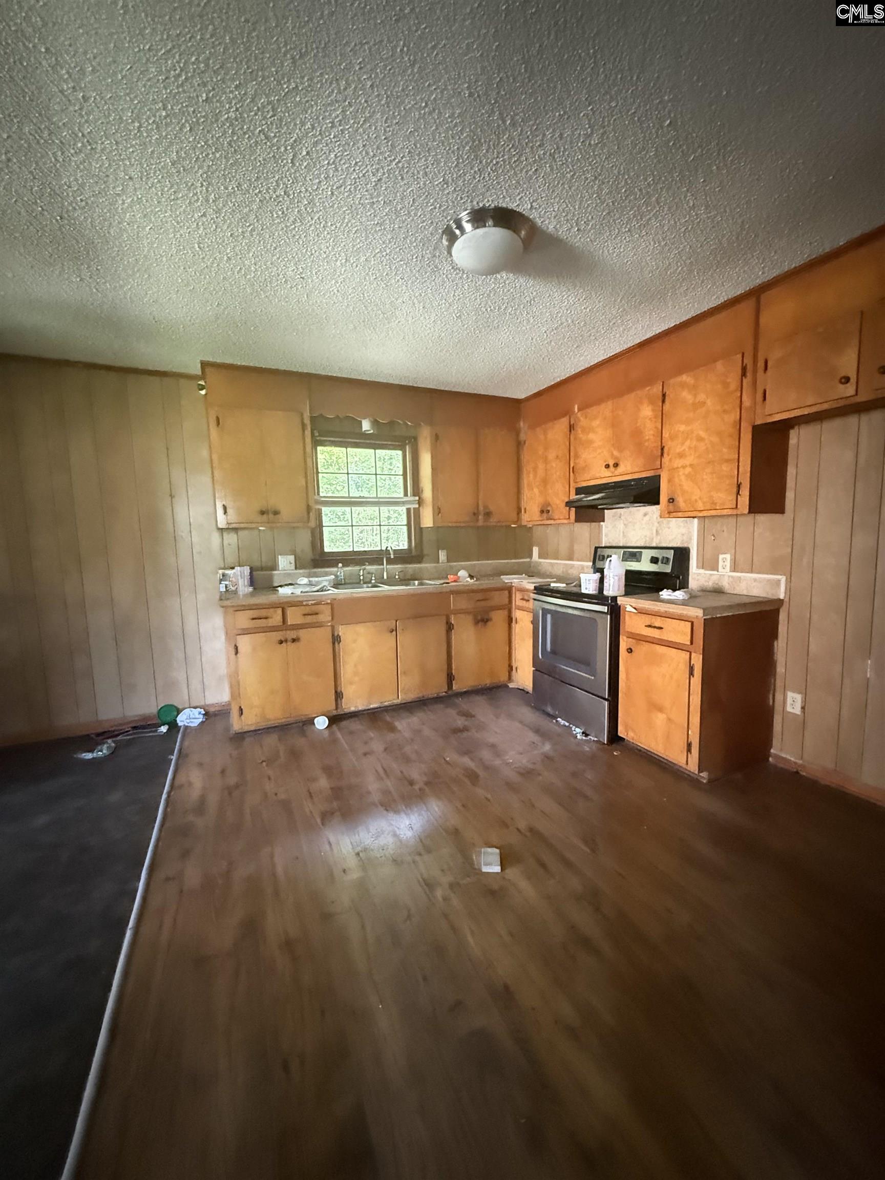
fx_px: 477
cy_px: 590
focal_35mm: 14
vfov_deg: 102.1
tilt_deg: -6.2
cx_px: 442
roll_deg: +2.0
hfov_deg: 85.7
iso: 1600
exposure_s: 1/48
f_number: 2.2
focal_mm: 2.22
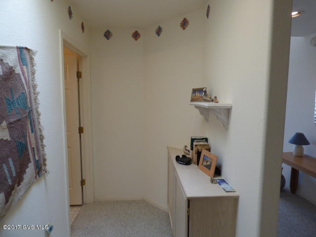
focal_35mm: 20
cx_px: 158
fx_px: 183
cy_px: 118
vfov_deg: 66.0
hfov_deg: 81.7
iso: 160
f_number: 2.8
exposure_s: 1/60
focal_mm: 3.58
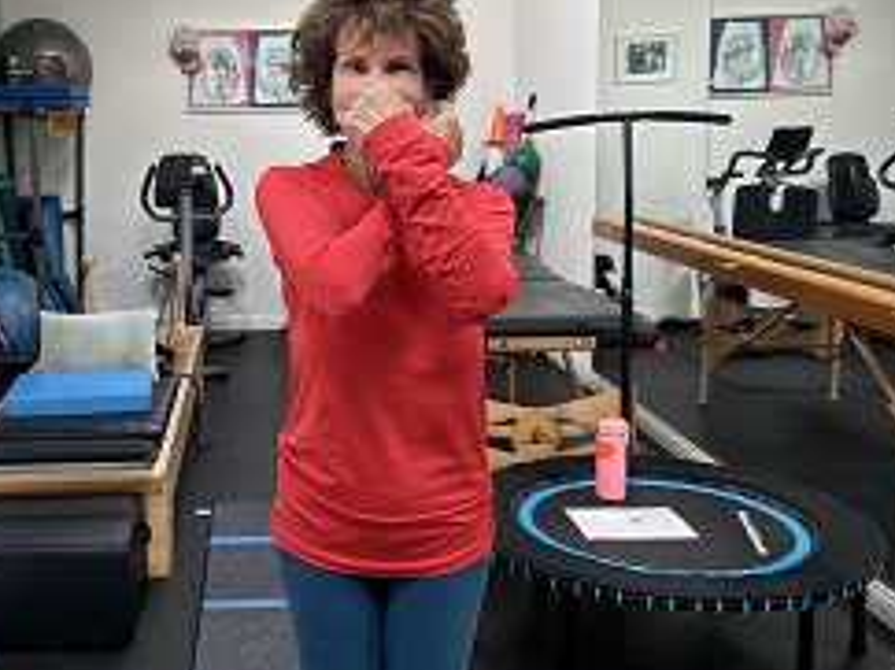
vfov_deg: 33.5
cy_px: 278
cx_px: 300
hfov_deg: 43.3
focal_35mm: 43
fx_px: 1111
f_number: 1.5
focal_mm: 5.7
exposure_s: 1/121
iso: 125
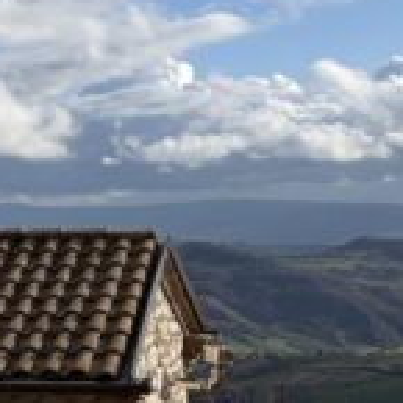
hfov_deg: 13.5
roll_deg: +2.3
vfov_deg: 15.7
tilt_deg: +2.7
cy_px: 178
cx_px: -393
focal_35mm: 111
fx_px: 1462
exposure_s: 1/6993
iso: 50
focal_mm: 5.96
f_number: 1.6
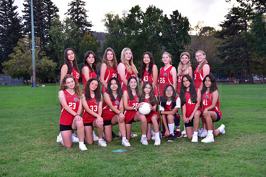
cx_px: 133
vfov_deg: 27.0
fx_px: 370
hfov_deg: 39.6
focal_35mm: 50
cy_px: 88
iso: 640
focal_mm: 50
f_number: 5
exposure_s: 1/250
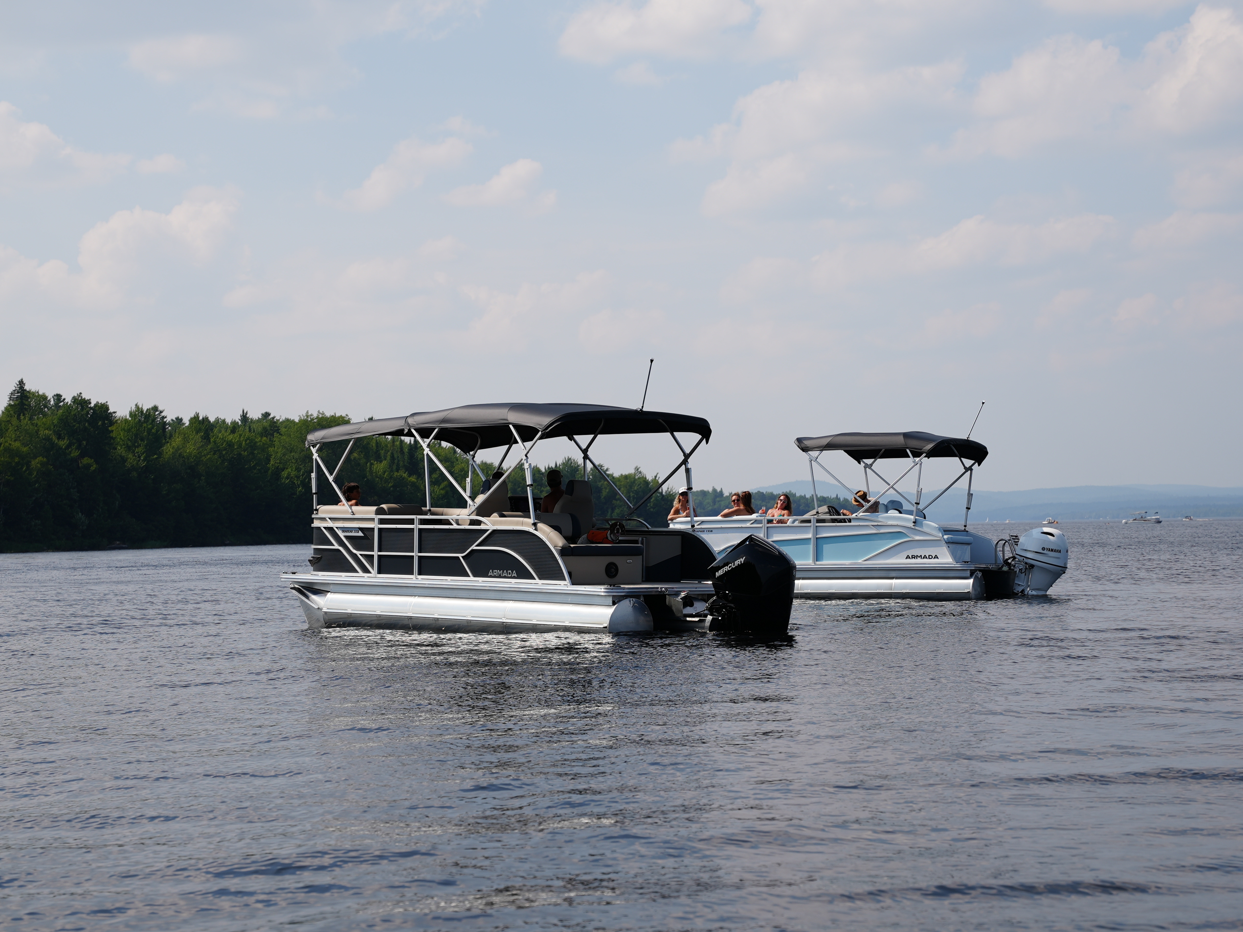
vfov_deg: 19.4
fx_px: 2729
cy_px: 465
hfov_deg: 25.7
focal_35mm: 76
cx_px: 641
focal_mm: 70
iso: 80
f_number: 5
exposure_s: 1/800
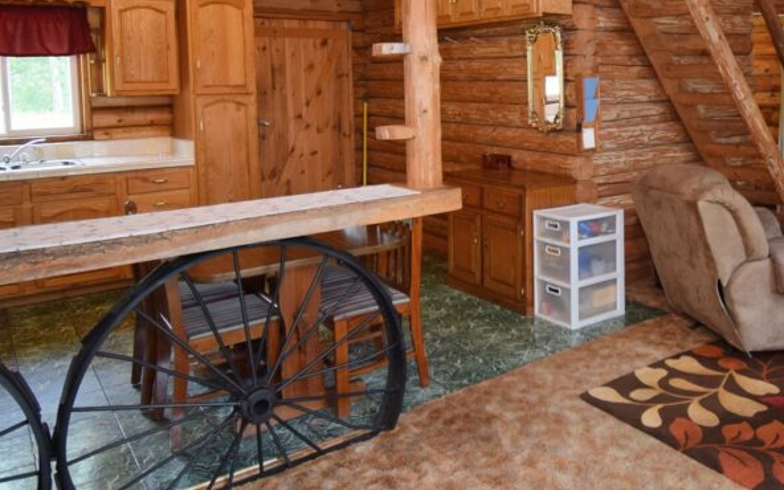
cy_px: 109
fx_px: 662
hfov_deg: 58.9
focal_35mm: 31
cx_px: 562
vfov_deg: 39.2
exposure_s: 1/60
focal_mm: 10
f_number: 4.5
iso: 500
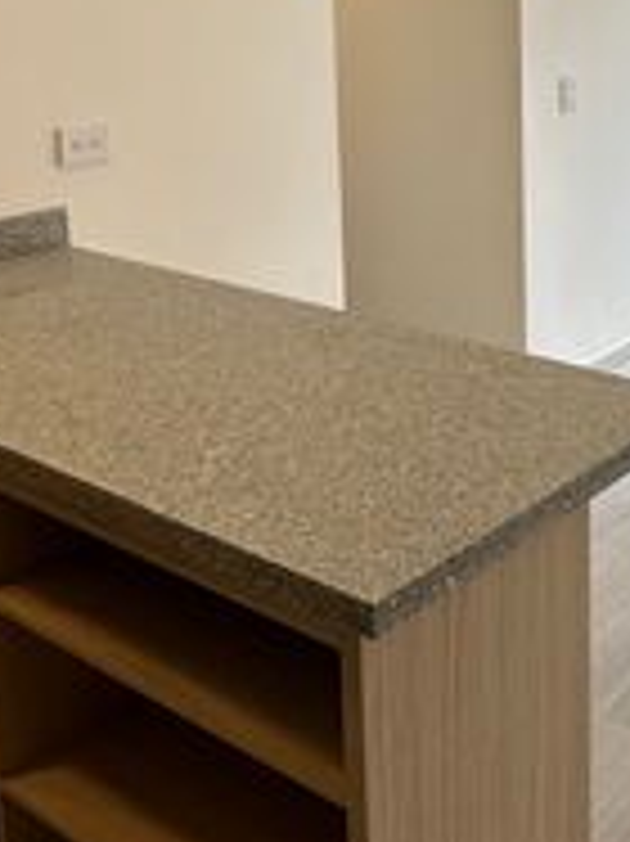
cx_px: 549
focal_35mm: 50
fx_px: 1215
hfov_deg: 28.1
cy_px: 142
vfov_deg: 36.6
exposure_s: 1/190
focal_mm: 2.22
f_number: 2.2
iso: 40
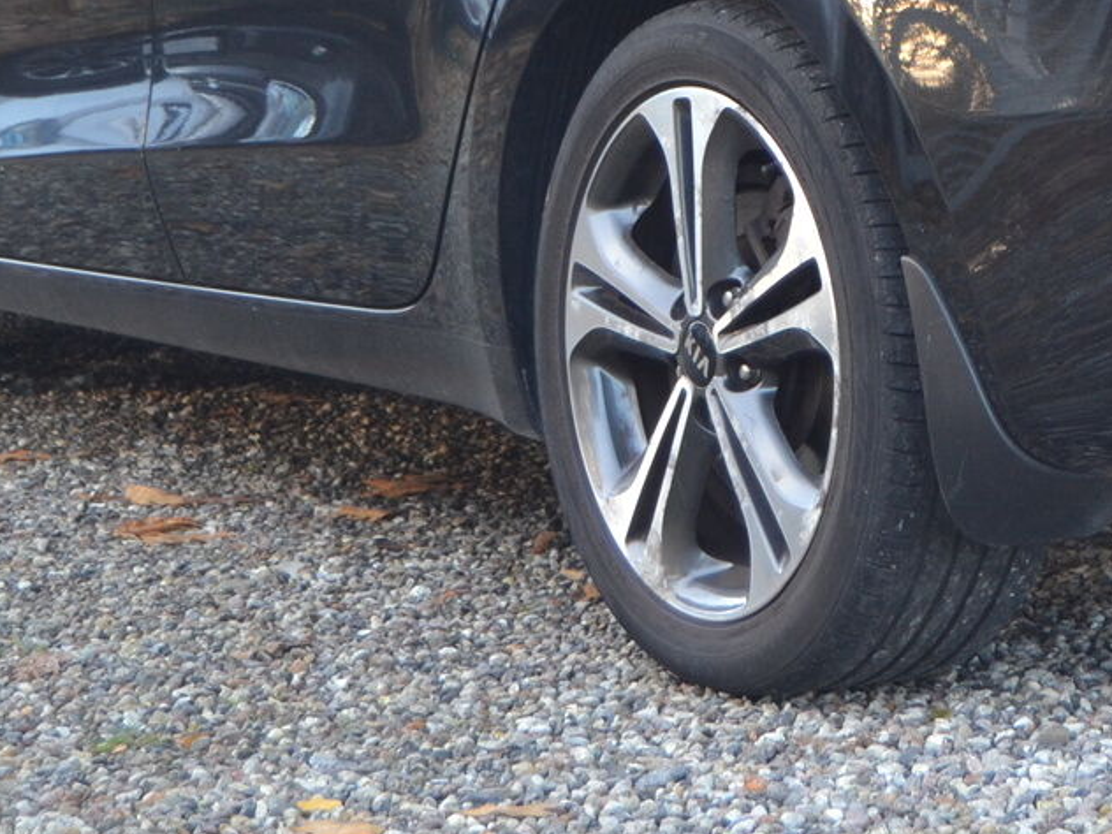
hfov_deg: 13.1
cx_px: 1036
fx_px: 4786
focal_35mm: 149
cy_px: -172
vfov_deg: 9.8
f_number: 5
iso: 400
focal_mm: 34
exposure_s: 1/100
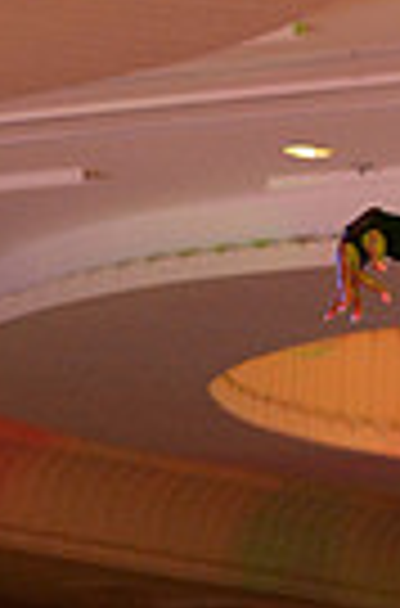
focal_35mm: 409
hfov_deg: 3.3
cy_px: 1022
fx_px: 6869
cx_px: 748
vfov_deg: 5.0
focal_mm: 95
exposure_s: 1/250
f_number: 5.6
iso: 5000
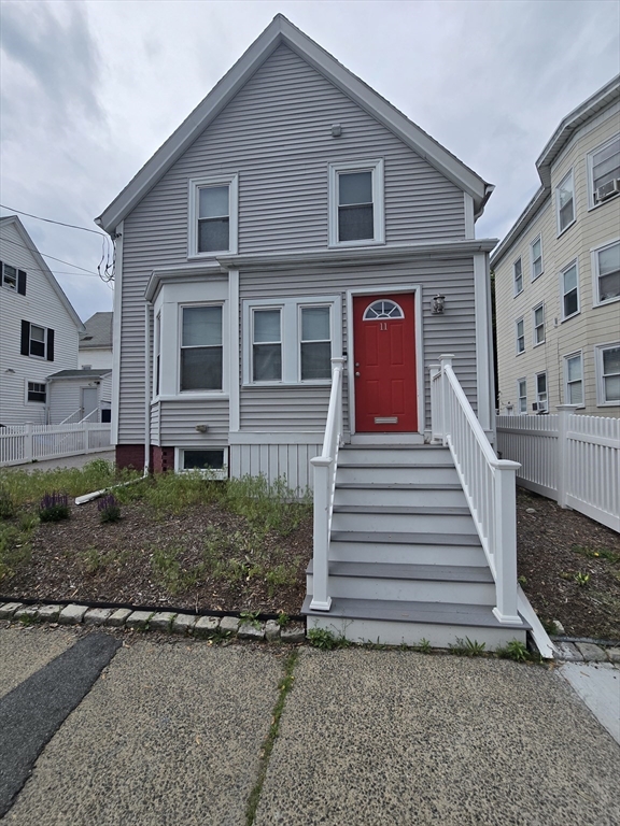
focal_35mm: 13
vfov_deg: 106.2
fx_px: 310
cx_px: 310
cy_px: 413
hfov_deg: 89.9
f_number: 2.2
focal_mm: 2.2
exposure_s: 1/2378
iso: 50
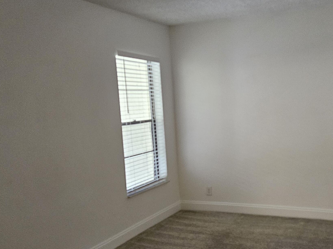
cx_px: 220
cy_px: 162
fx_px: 404
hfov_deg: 44.2
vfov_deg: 34.1
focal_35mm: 42
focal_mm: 5.4
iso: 500
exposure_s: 1/40
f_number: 1.8
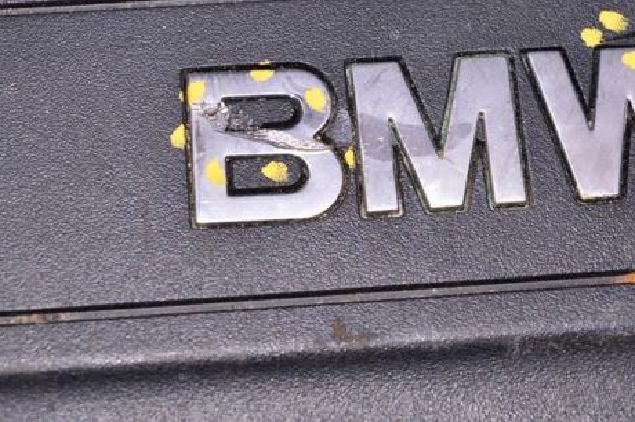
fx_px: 2022
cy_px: 133
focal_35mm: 115
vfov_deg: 11.9
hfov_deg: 17.8
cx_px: 280
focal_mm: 55
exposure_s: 1/200
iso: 1600
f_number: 8
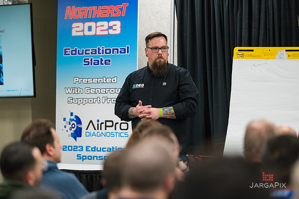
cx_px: 150
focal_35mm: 200
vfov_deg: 6.9
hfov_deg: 10.3
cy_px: 100
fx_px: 1660
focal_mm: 200
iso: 1600
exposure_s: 1/400
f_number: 3.2
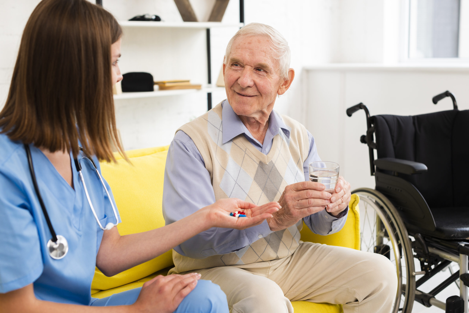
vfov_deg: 27.0
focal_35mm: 50
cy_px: 156
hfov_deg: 39.6
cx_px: 234
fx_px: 651
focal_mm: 50
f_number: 3.5
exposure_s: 1/160
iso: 250
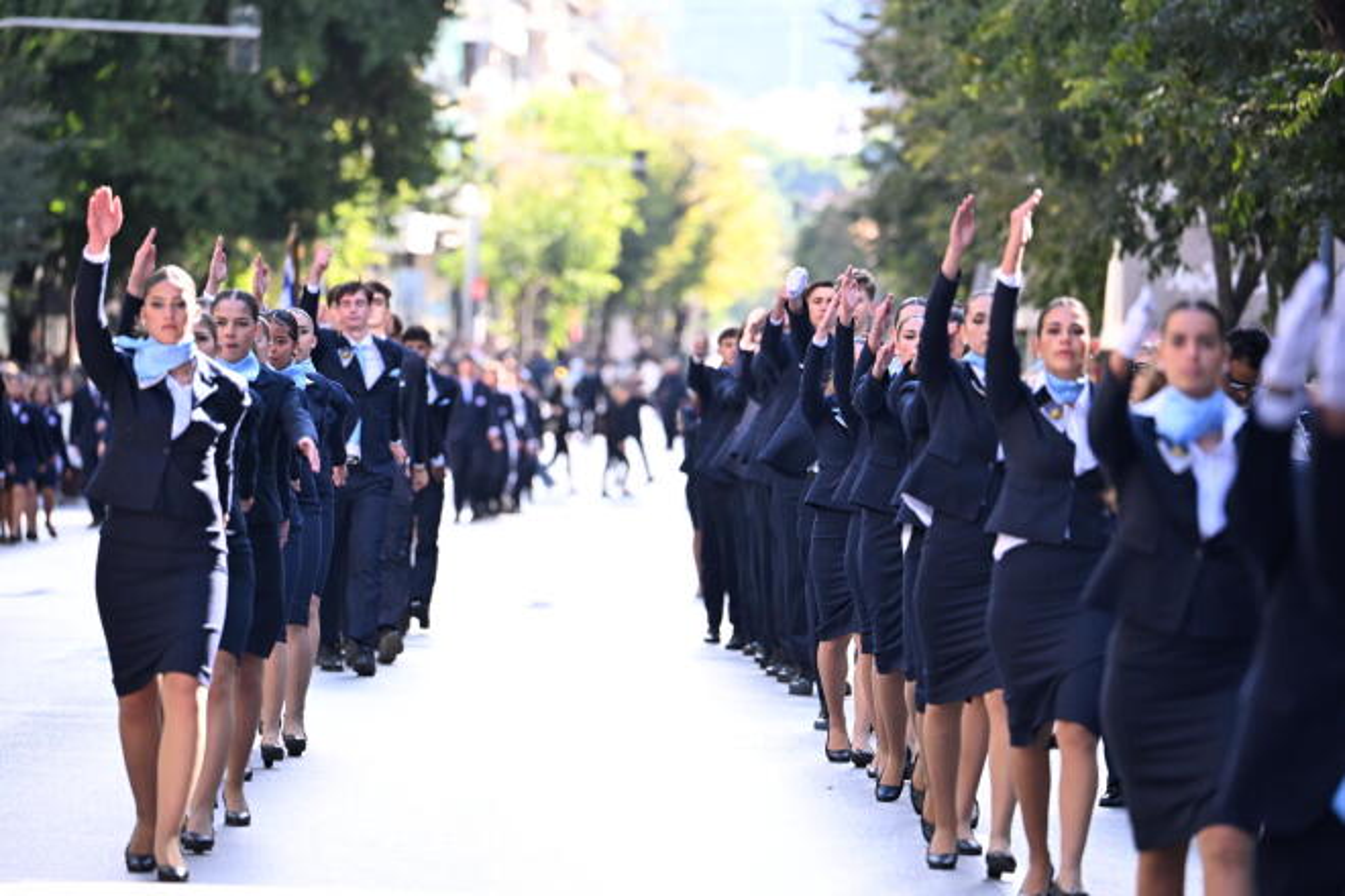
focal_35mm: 330
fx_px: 12328
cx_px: 672
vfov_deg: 4.2
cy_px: 448
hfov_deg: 6.2
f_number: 5.6
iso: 1250
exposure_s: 1/500
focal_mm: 330
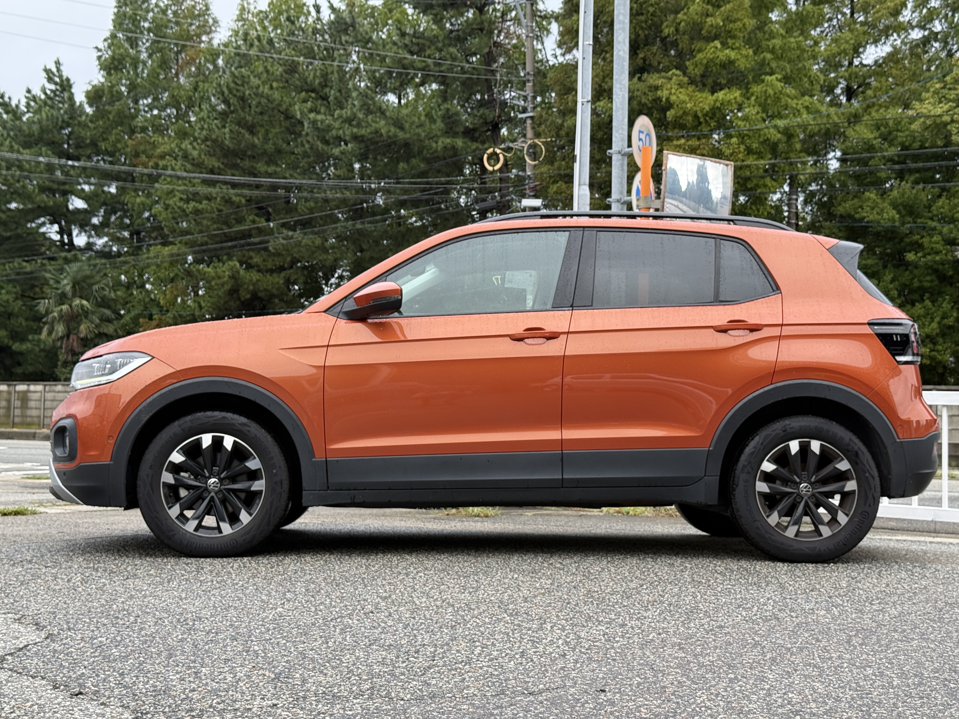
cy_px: 368
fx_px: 1385
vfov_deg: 29.1
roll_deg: -1.2
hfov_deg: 38.2
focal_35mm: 50
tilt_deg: +2.2
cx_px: 484
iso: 64
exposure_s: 1/928
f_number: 1.78
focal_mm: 6.76
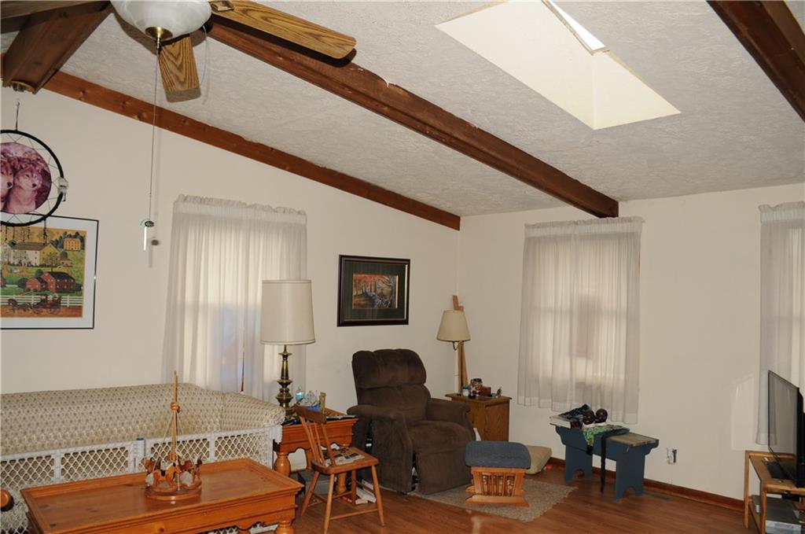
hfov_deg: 67.5
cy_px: 267
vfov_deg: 47.8
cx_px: 402
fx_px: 603
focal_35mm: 27
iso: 200
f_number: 4
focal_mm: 18
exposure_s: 1/125
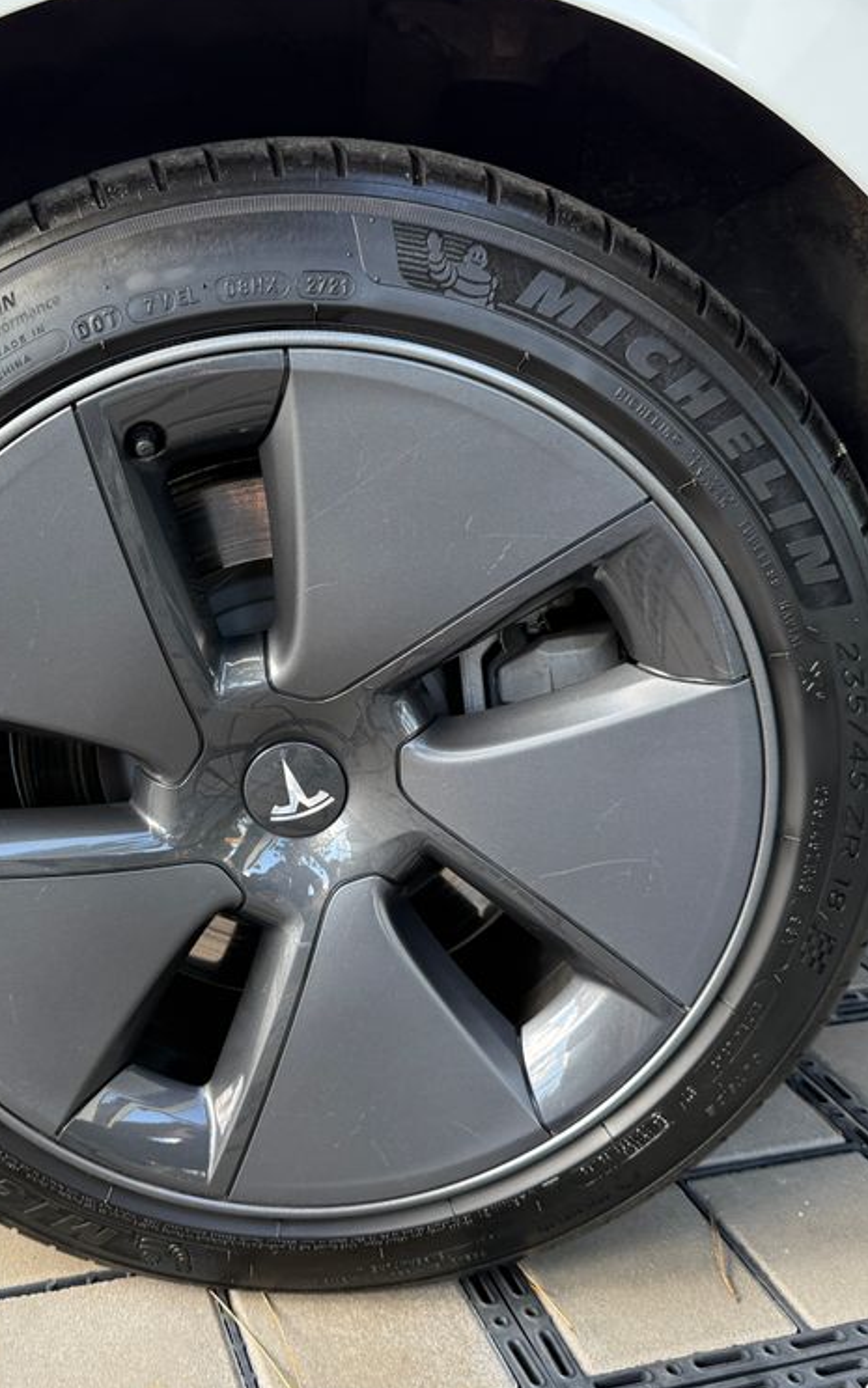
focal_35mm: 35
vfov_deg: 55.3
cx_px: 248
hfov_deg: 35.7
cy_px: 688
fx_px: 1325
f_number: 1.78
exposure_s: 1/245
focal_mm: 6.76
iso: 100
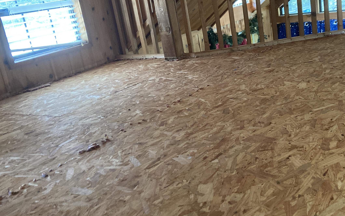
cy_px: 111
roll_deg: +7.9
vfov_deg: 29.9
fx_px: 404
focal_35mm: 43
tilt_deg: -16.5
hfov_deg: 45.3
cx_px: 240
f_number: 1.8
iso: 320
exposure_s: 1/60
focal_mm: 3.99
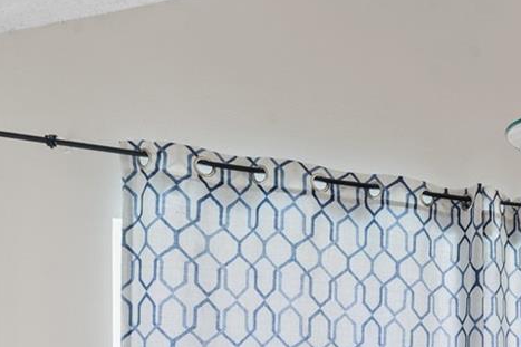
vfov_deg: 25.3
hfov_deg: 29.1
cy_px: 411
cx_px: 745
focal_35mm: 48
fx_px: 694
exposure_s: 1/2.5
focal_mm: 14
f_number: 11
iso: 160
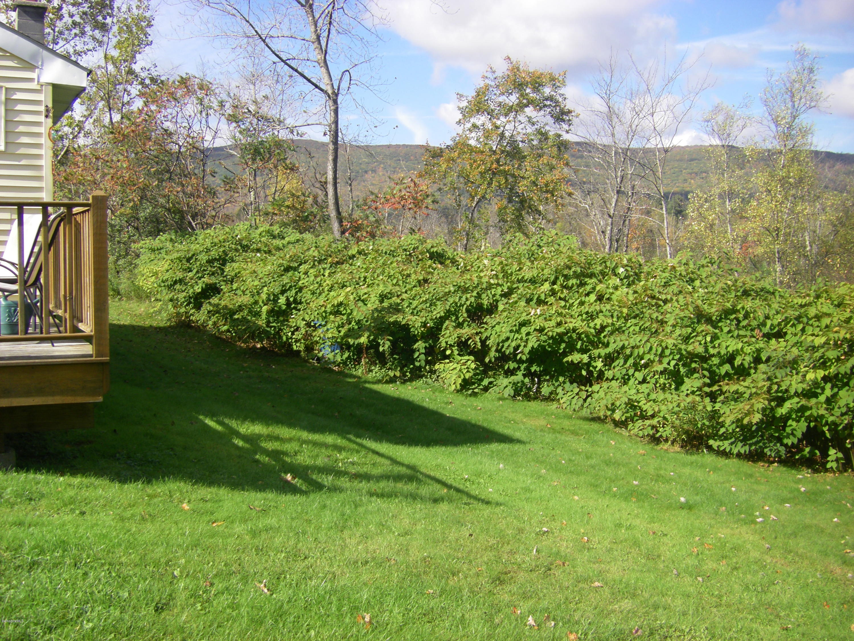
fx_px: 937
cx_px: 427
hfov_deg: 49.0
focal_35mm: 38
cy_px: 320
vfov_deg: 37.7
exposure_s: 1/100
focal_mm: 6.3
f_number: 7
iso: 64
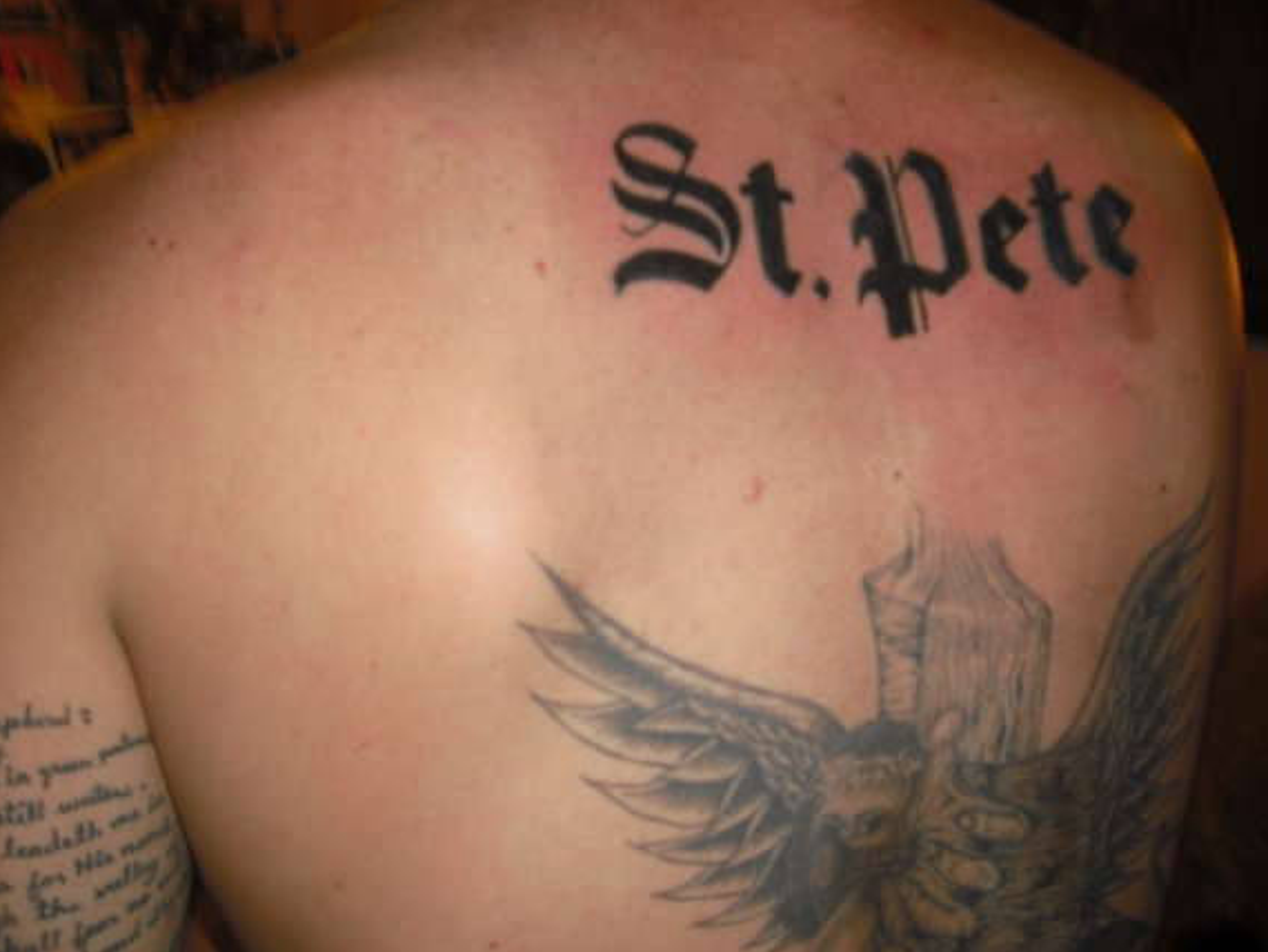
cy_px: 478
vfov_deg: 36.0
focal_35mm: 40
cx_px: 623
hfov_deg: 46.8
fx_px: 1466
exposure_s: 1/60
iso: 64
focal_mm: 6.2
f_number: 2.8
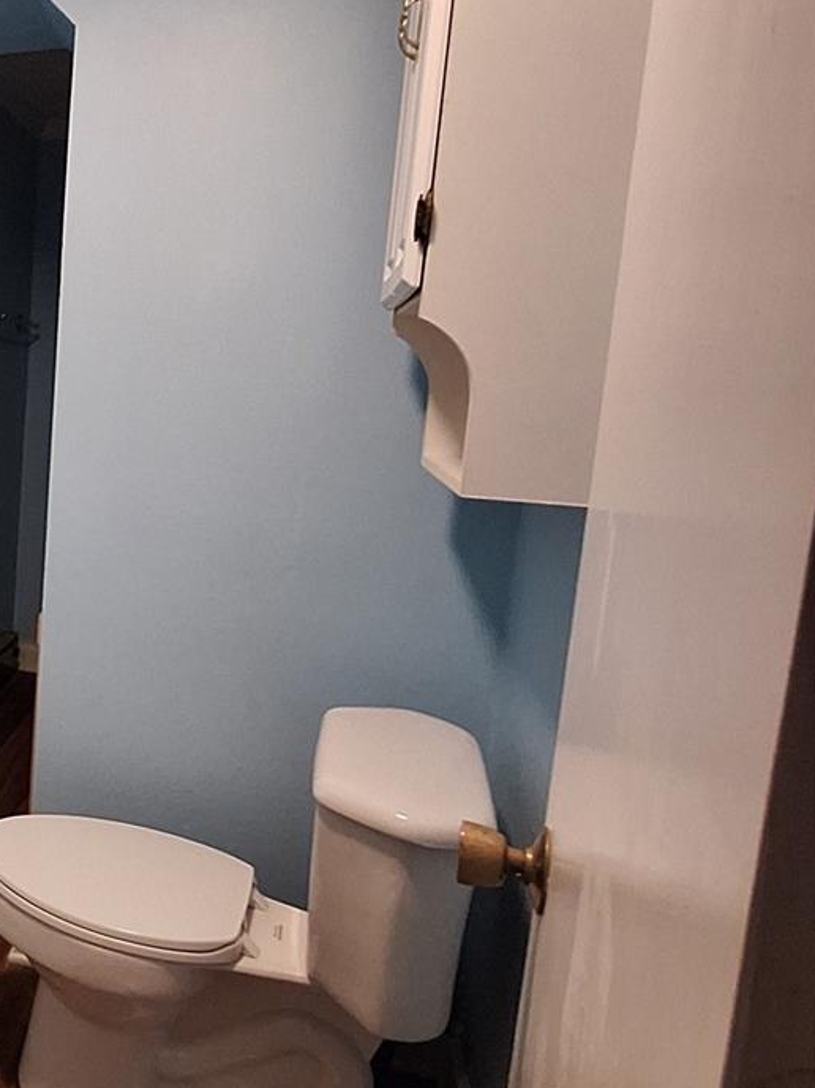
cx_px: -85
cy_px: 491
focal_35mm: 29
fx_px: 911
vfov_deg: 61.6
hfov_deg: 39.3
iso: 320
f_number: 2.2
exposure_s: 1/24
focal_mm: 1.74
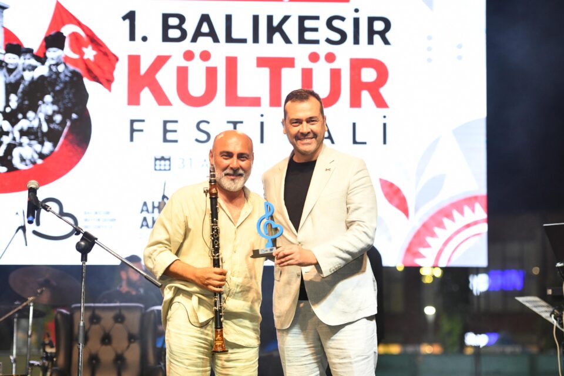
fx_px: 1645
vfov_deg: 13.0
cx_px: 282
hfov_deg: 19.5
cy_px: 188
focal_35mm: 105
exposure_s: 1/200
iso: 1600
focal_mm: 105
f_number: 2.8
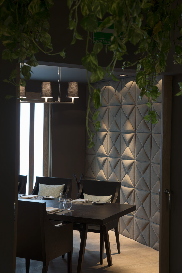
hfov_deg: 20.9
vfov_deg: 31.0
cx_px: 91
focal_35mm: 65
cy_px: 136
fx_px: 493
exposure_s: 1.6
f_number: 7.1
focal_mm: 65
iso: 50
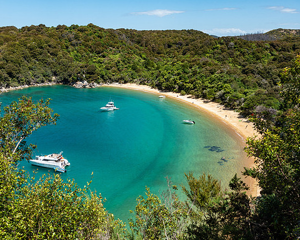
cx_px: 124
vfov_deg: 43.4
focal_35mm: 34
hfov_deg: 52.6
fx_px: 302
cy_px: 120
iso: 125
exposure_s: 1/400
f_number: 5.6
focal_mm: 11
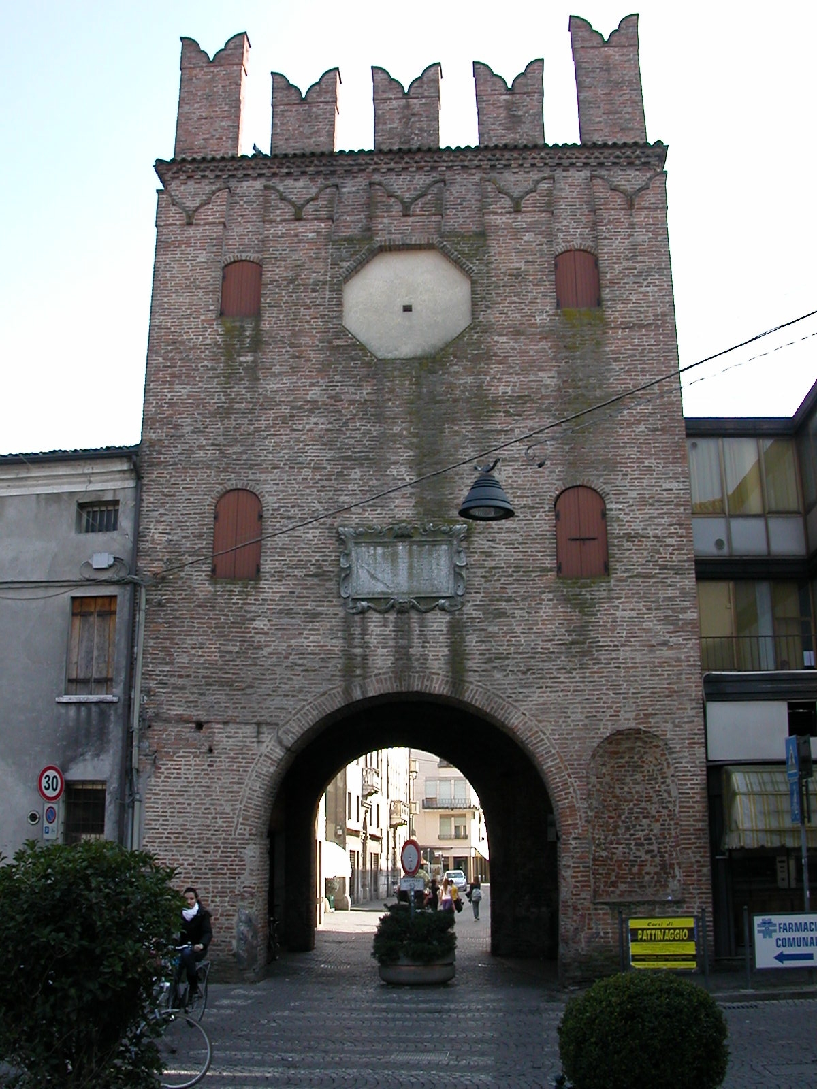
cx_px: 408
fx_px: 1164
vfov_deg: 50.1
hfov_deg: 38.7
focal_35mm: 37
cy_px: 544
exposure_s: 1/192
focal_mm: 5.6
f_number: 4.5
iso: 100
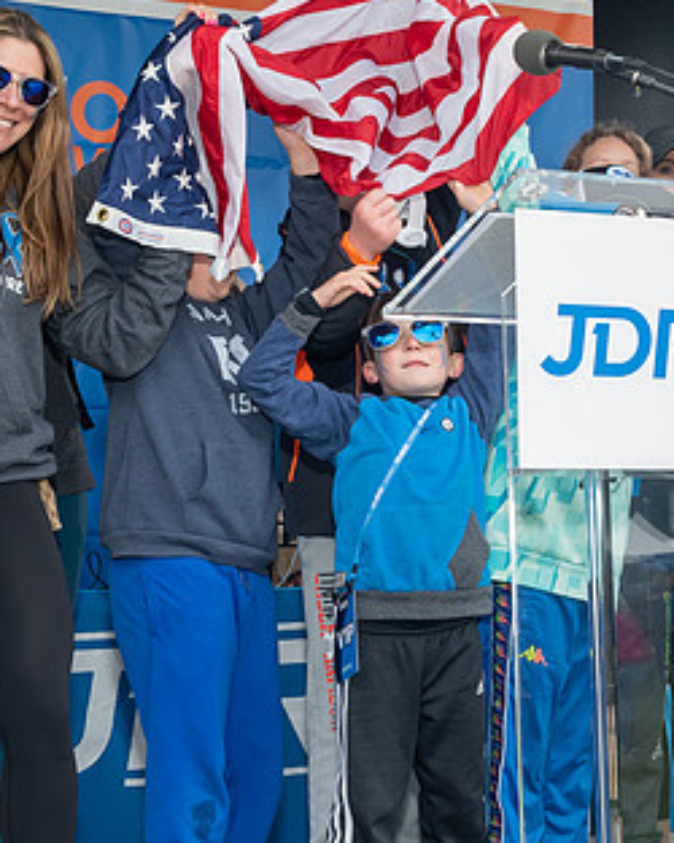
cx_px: 423
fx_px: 2072
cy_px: 413
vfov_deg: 23.0
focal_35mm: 83
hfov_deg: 18.4
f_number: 7.1
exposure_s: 1/250
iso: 400
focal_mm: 22
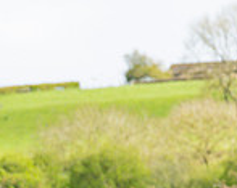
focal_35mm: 571
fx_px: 3997
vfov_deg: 2.7
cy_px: 347
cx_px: 380
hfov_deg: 3.4
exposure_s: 1/2500
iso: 400
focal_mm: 88
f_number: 4
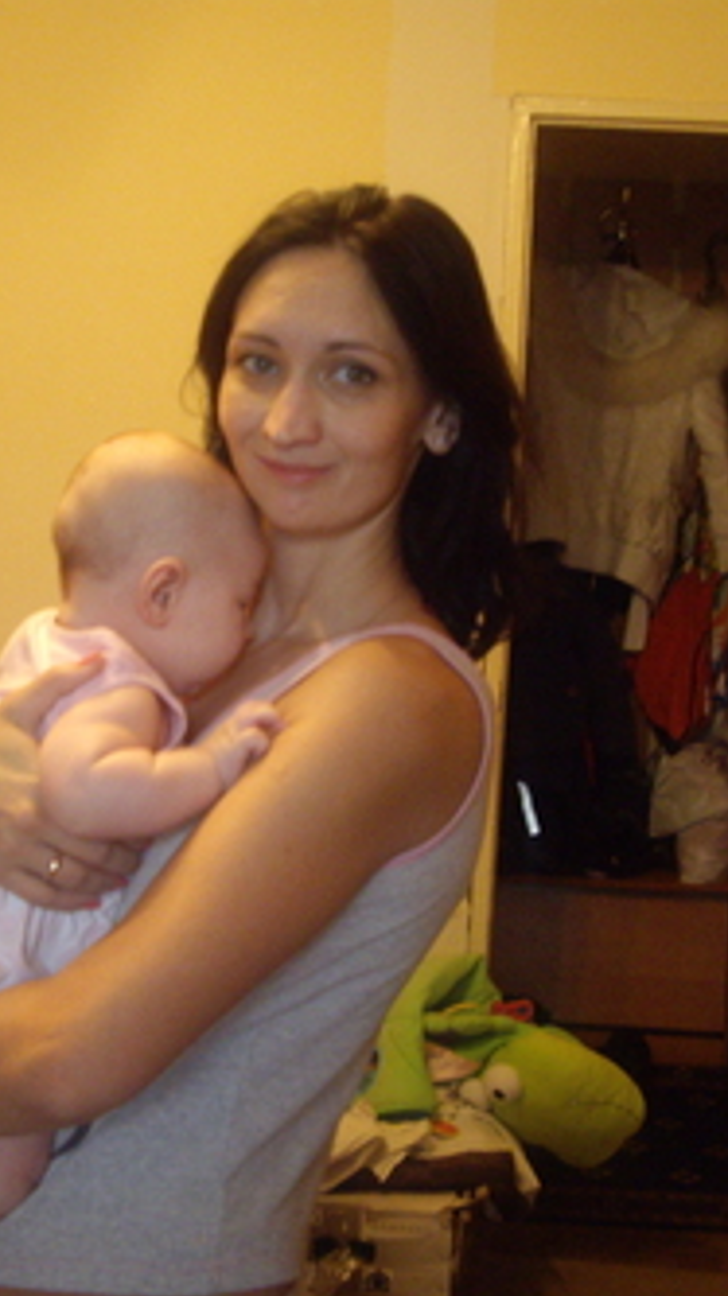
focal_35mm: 56
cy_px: 650
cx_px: 288
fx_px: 1924
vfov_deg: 37.2
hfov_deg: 21.4
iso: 400
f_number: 2.8
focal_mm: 7.9
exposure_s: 1/20
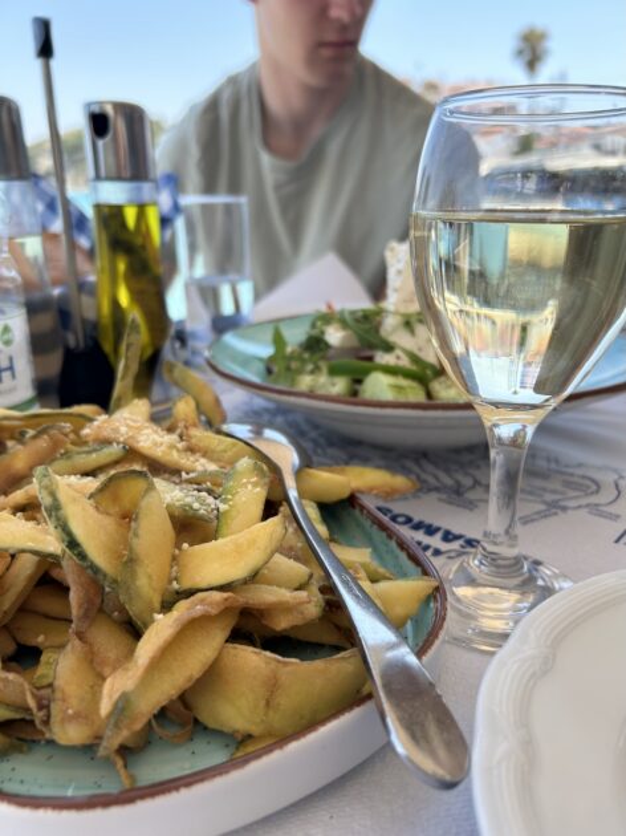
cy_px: 418
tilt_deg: -19.5
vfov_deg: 67.3
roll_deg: -0.5
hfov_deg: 53.0
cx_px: 313
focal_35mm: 26
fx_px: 627
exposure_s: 1/1029
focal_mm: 5.7
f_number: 1.5
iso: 50
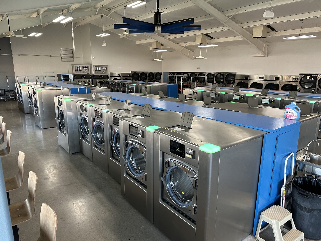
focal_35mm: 24
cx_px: 160
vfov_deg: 56.8
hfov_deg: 71.6
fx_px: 223
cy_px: 120
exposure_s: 1/121
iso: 200
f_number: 1.78
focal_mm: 6.86
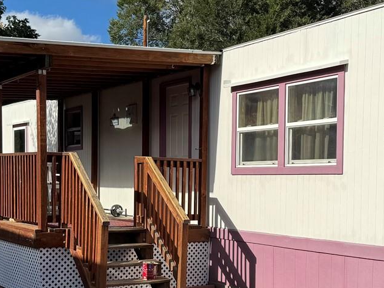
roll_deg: -1.6
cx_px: 227
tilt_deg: -2.5
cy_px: 209
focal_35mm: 61
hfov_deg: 31.6
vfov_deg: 23.8
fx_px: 676
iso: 80
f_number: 1.78
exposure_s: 1/5348
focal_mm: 6.76
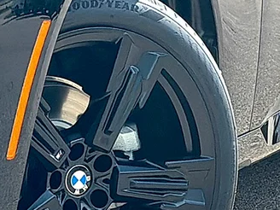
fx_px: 1521
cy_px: 176
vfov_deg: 7.9
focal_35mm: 188
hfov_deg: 10.5
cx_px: 254
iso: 80
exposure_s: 1/4405
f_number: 1.78
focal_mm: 6.86
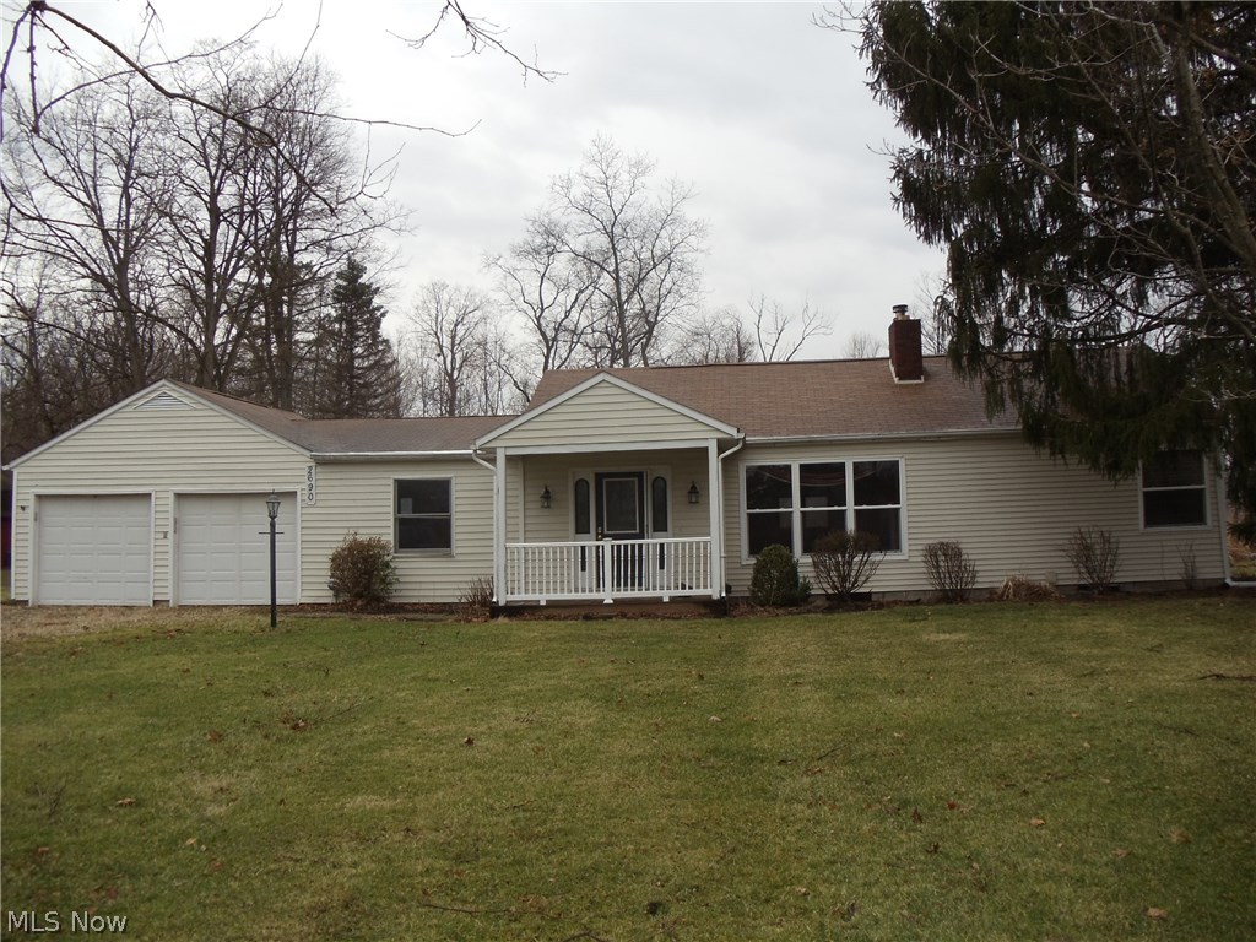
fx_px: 1596
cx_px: 628
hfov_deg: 42.9
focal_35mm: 44
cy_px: 471
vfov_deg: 32.9
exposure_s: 1/200
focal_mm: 6
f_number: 3.5
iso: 80
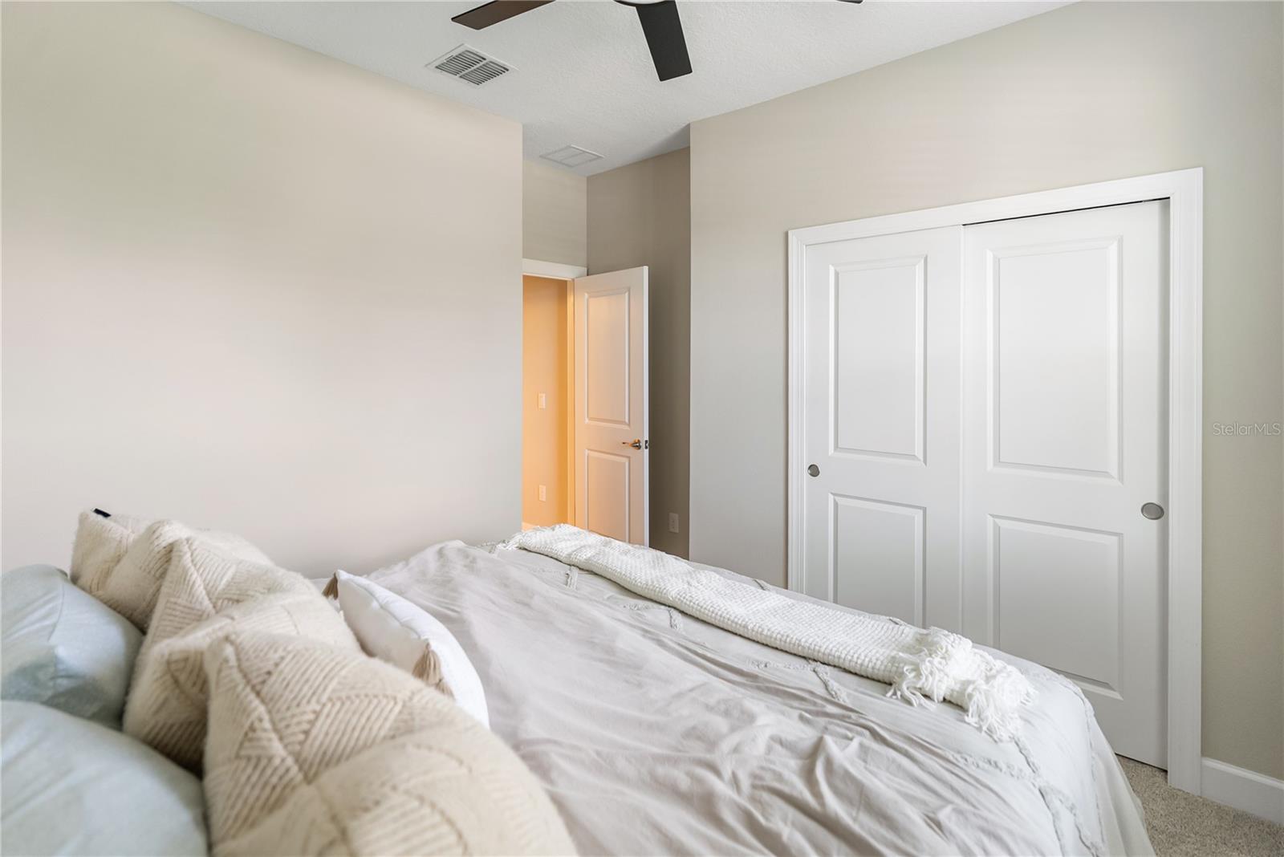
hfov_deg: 96.7
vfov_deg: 73.8
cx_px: 642
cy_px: 428
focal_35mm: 16
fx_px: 571
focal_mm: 16
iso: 640
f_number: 2.8
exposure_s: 1/80
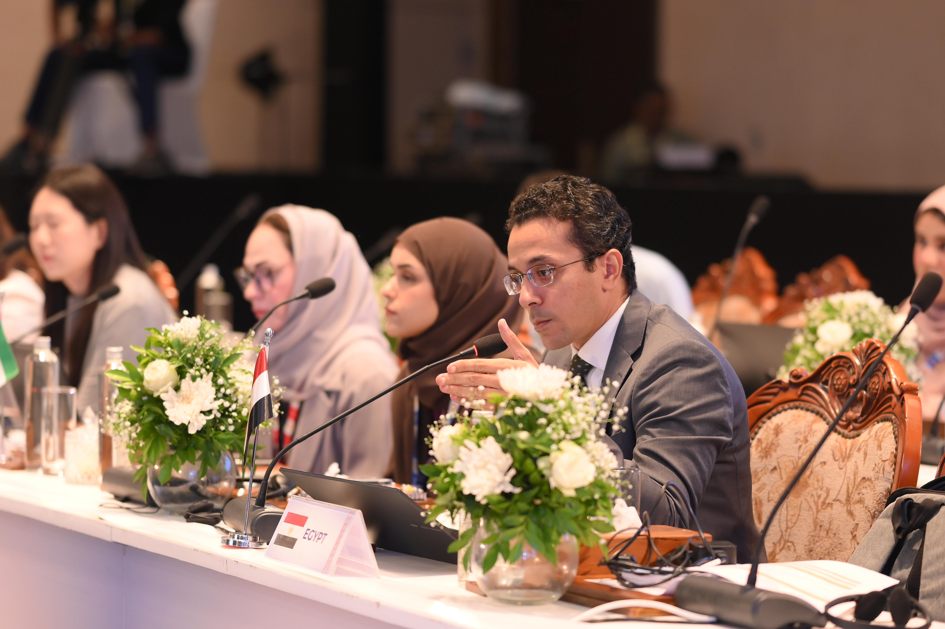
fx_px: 3332
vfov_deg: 10.8
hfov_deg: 16.1
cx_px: 472
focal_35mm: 127
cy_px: 314
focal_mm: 85
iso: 640
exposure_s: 1/500
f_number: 1.8
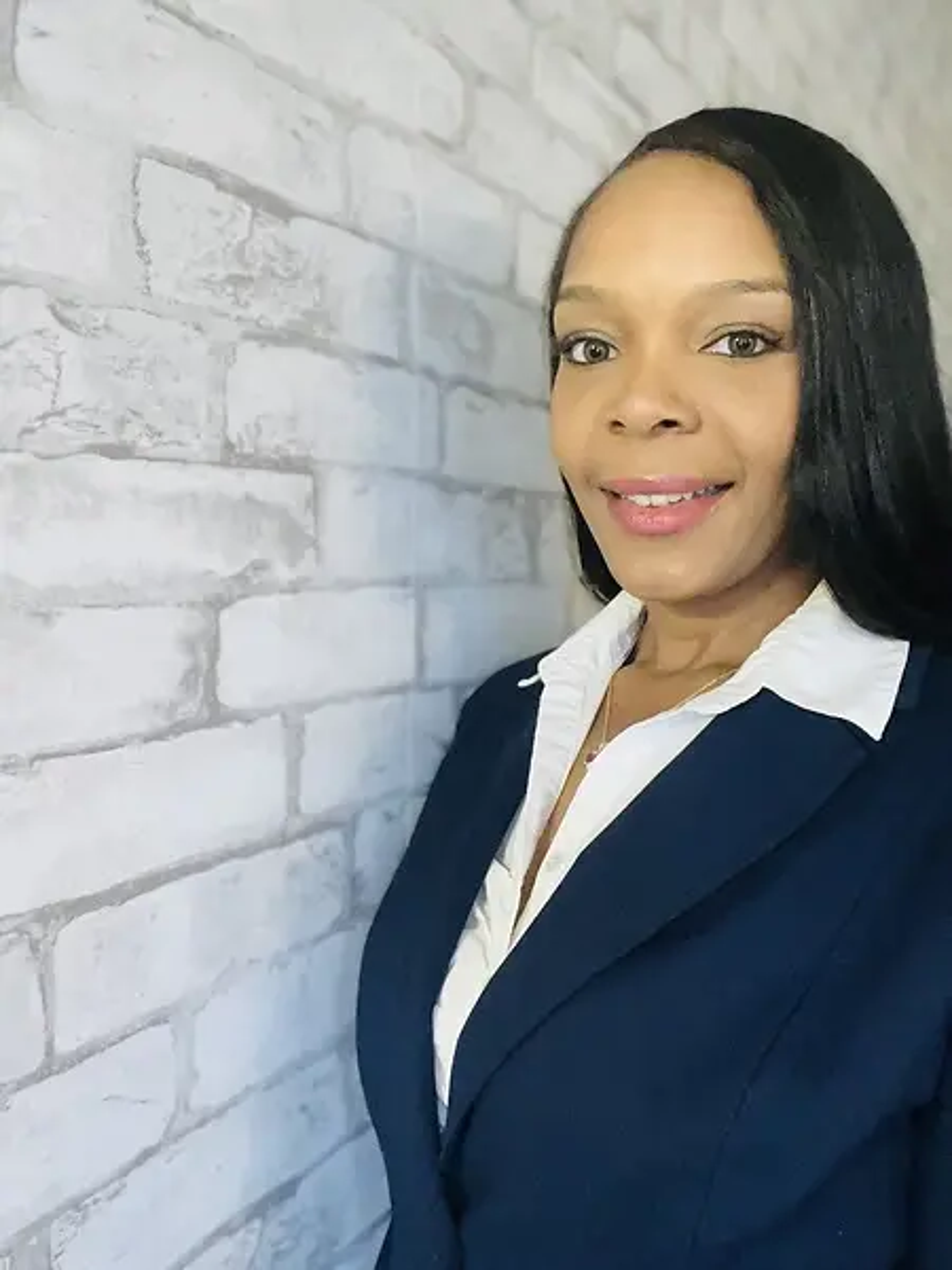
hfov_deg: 46.8
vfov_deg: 60.0
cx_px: 476
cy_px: 635
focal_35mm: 30
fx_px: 1100
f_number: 2.2
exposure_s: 1/40
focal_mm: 2.71
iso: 500
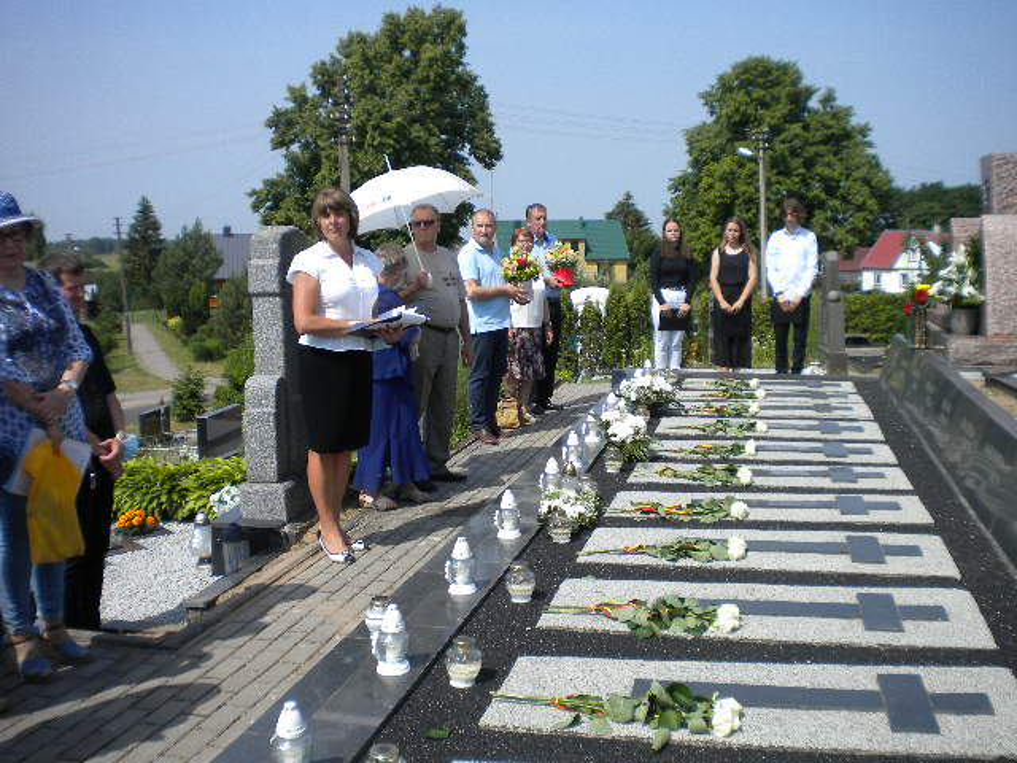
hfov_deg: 52.6
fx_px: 1028
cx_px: 508
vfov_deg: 40.7
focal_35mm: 35
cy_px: 382
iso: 80
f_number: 4.6
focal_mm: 6.3
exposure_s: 1/754
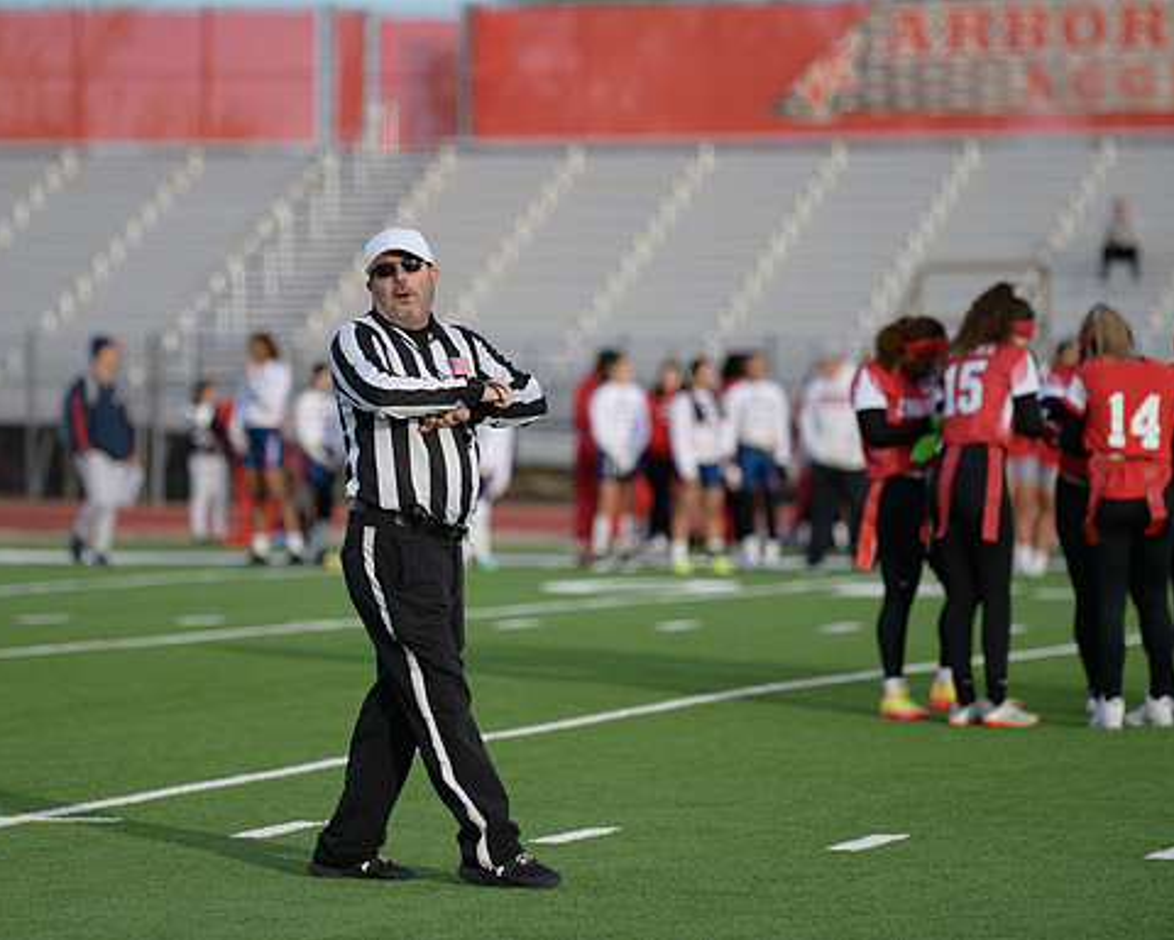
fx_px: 7088
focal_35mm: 204
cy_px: 471
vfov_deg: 7.6
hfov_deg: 9.5
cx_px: 523
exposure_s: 1/3200
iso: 400
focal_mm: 180
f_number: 2.8
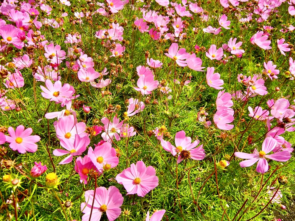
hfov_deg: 60.0
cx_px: 148
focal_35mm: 30
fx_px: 256
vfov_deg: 46.8
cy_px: 110
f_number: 7
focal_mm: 5.4
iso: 160
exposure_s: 1/440
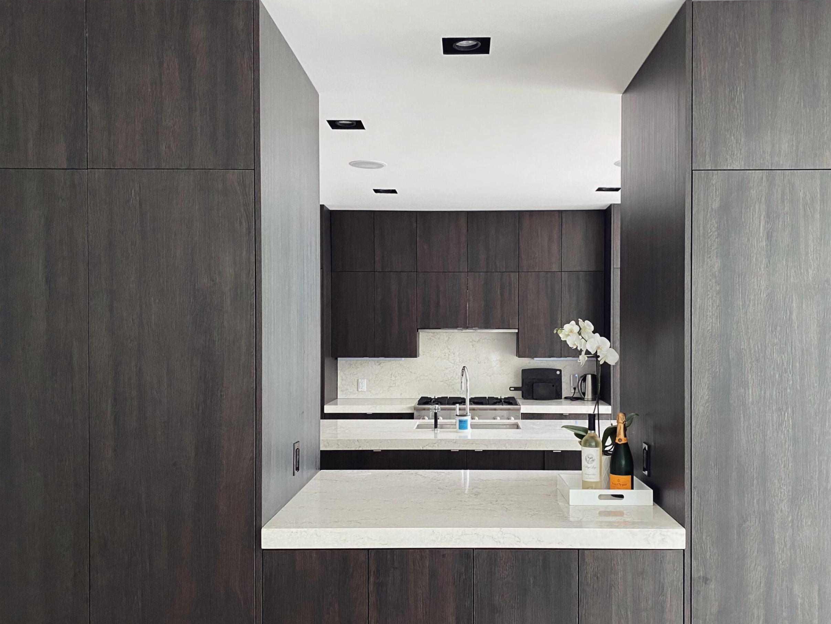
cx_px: 462
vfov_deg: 45.4
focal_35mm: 31
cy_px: 347
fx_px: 744
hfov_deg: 58.2
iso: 250
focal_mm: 4.25
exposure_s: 1/60
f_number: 1.8
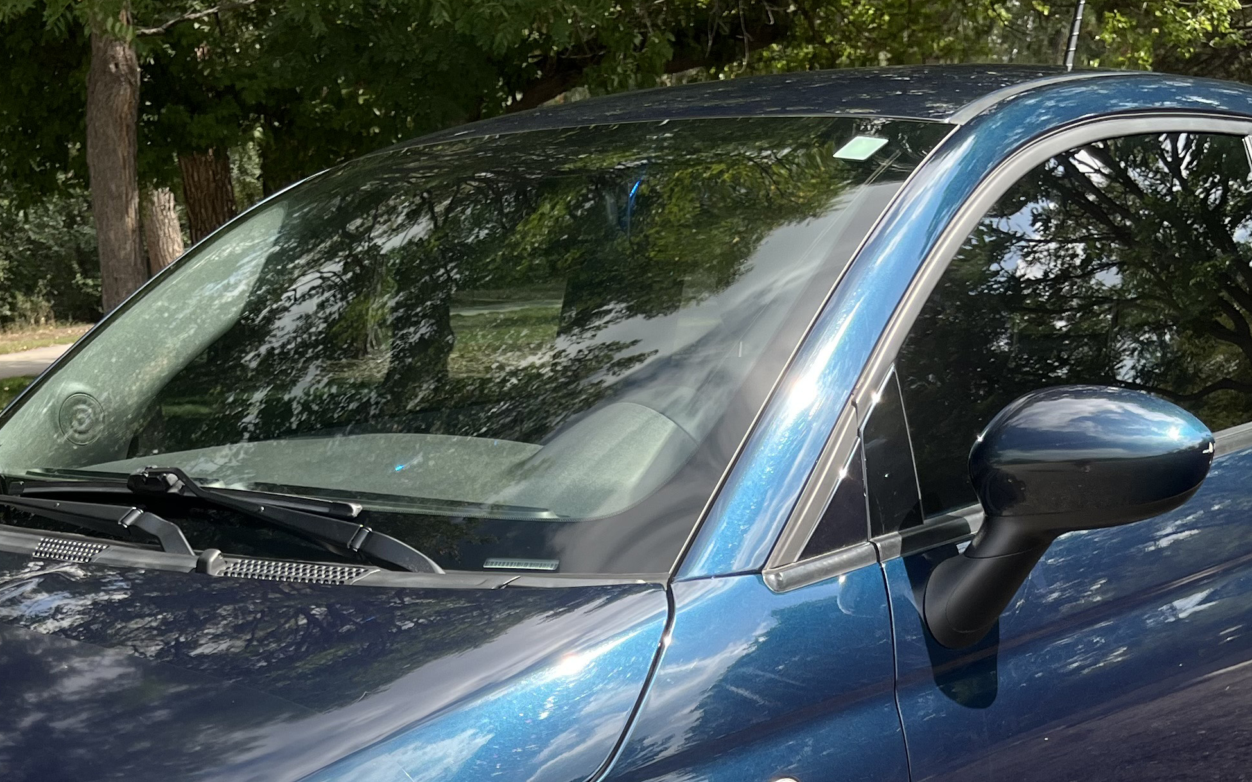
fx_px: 1945
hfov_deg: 35.5
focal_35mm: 57
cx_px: 474
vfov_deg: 21.1
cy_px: 952
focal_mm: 5.1
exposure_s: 1/513
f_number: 1.6
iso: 50
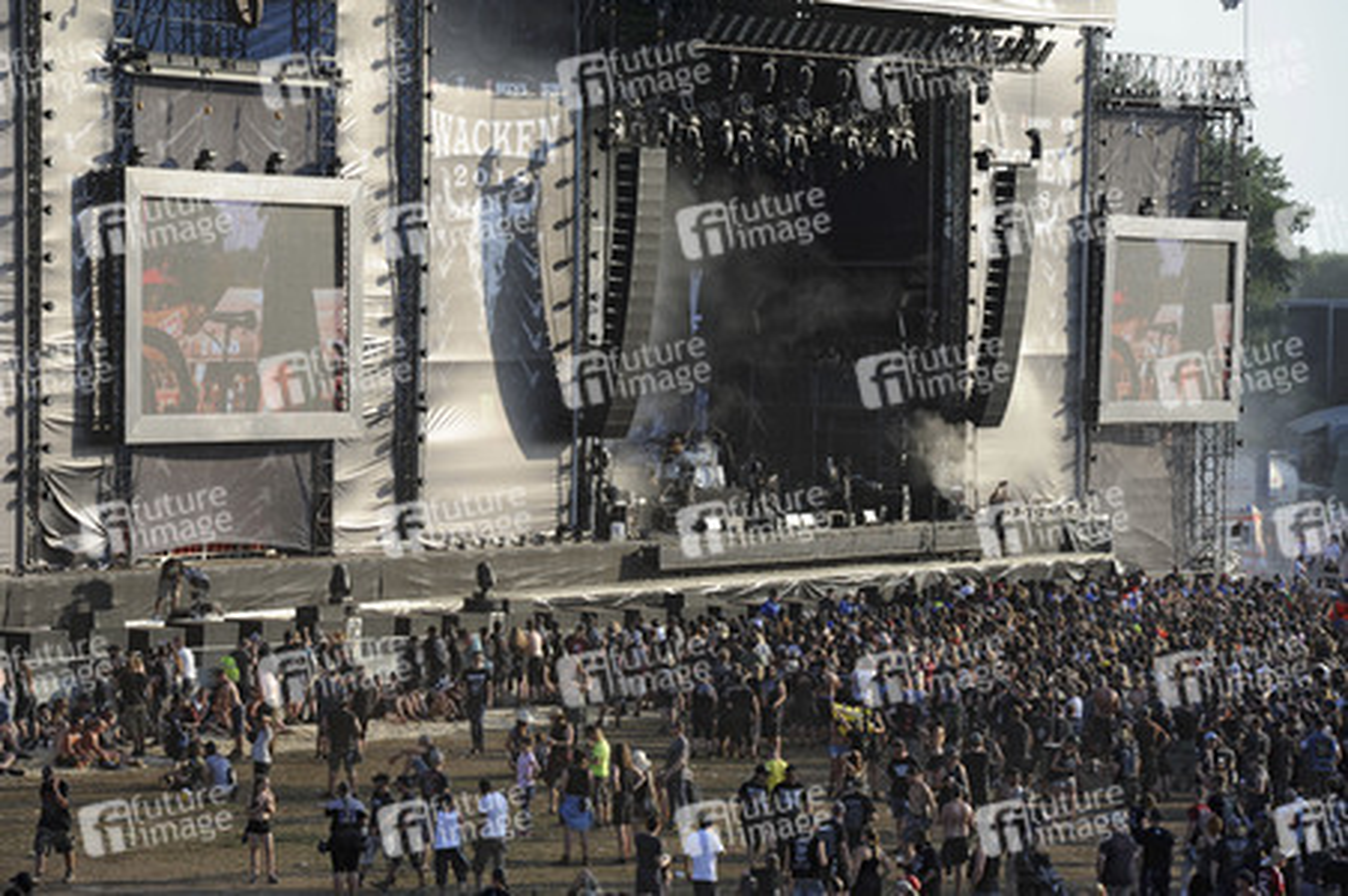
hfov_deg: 12.5
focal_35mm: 165
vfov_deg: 8.3
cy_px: 448
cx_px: 674
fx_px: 6174
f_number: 8
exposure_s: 1/250
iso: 200
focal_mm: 165
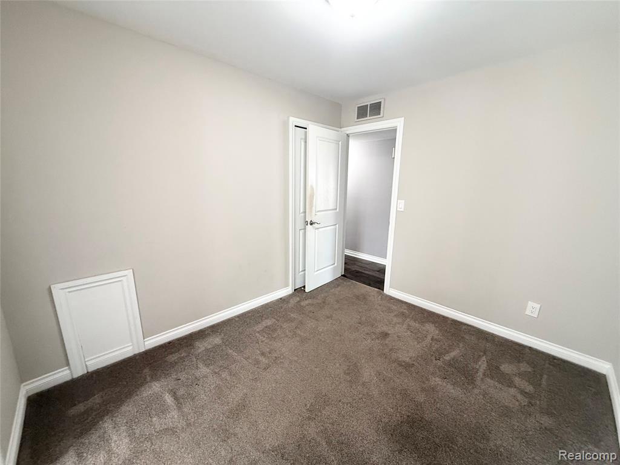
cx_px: 310
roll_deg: -0.5
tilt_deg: -10.1
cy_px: 232
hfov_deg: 102.1
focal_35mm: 14
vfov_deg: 85.7
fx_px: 251
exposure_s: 1/60
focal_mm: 2.22
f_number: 2.2
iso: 320
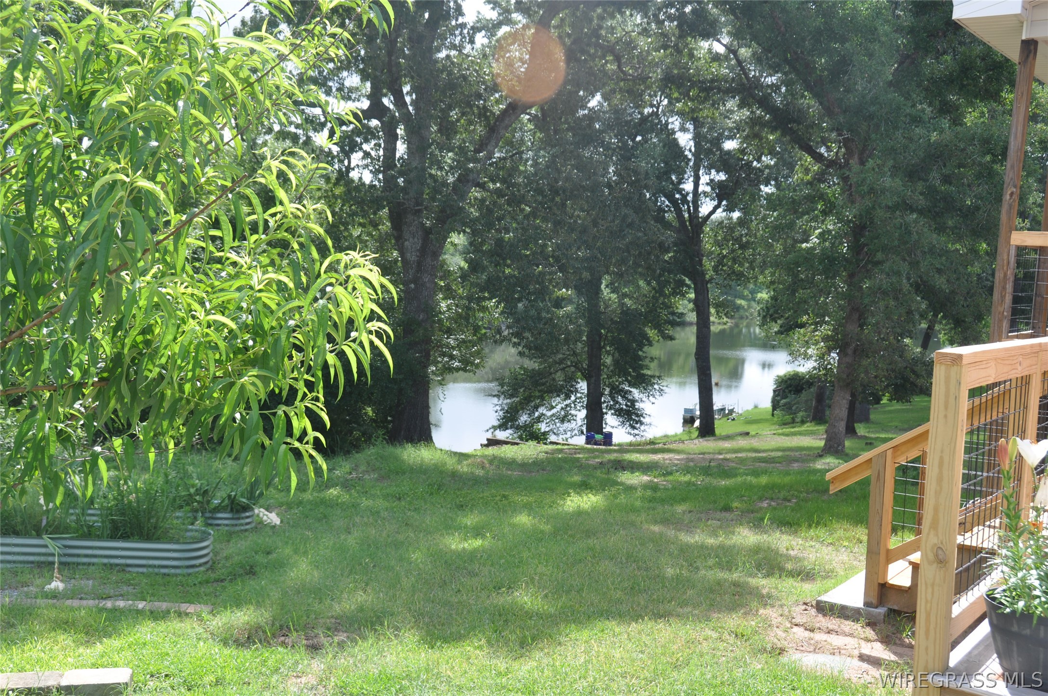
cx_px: 524
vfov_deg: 31.8
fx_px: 1221
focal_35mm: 42
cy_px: 348
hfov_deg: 46.5
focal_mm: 28
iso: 200
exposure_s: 1/200
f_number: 7.1
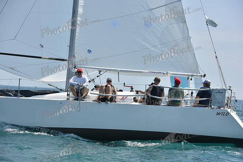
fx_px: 945
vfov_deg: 9.8
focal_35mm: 140
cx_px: 122
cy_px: 81
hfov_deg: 14.7
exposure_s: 1/1250
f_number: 8
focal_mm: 140
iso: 250
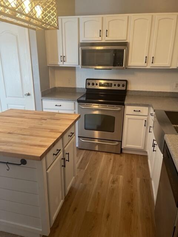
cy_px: 118
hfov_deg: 53.1
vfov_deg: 67.3
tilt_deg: -18.3
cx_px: 89
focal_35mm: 26
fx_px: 178
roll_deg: -1.2
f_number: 1.6
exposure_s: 1/60
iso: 250
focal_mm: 5.1
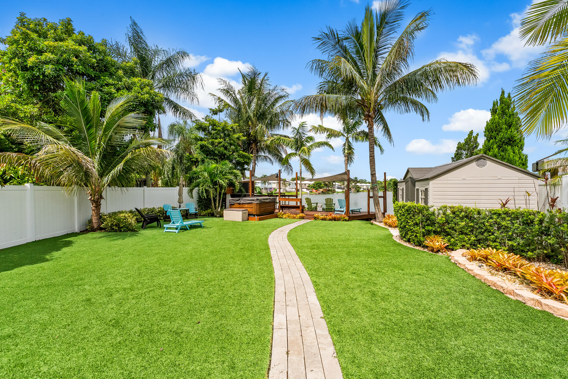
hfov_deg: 104.2
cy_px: 190
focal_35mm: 14
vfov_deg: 81.3
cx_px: 284
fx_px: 221
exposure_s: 1/5000
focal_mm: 14
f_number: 6.3
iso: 640
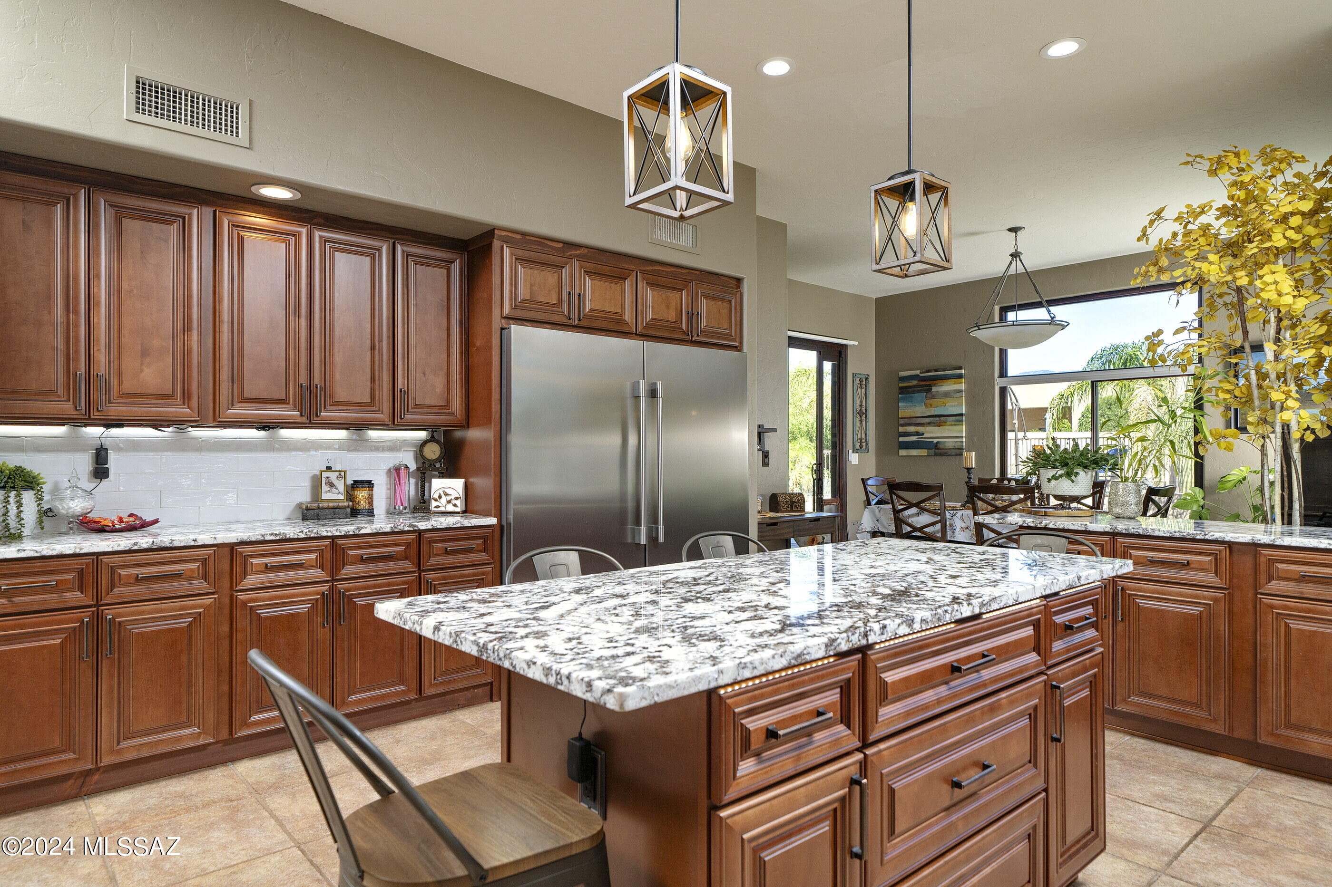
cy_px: 444
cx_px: 666
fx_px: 740
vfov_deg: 61.9
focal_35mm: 20
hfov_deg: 84.0
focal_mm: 20
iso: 200
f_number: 5
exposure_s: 1/250
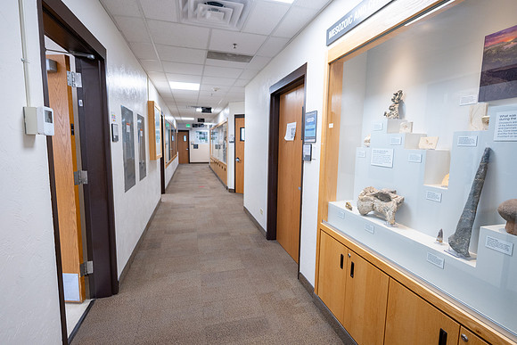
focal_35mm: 17
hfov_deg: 93.3
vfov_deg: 70.5
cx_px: 258
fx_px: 244
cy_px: 172
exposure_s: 1/160
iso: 800
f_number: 4
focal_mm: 17
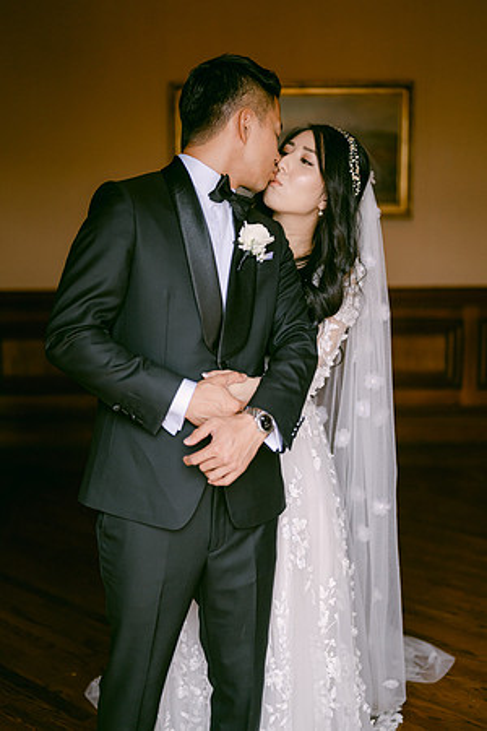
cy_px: 366
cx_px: 244
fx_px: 1015
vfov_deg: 39.6
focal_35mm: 50
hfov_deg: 27.0
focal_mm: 50
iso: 400
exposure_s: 1/1250
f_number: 1.8
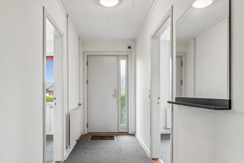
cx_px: 114
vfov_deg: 51.9
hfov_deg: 72.3
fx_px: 167
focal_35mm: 25
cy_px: 93
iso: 200
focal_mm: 20.5
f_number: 8
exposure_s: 1/2.5
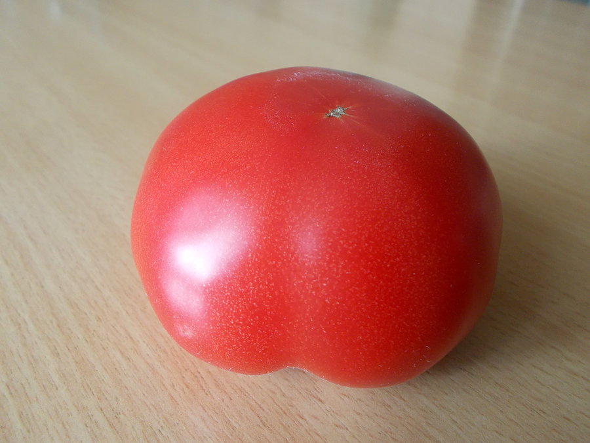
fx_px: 511
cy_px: 222
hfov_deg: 60.0
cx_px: 295
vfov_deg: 46.8
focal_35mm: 30
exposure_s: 1/13
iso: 200
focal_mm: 5.3
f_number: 3.4
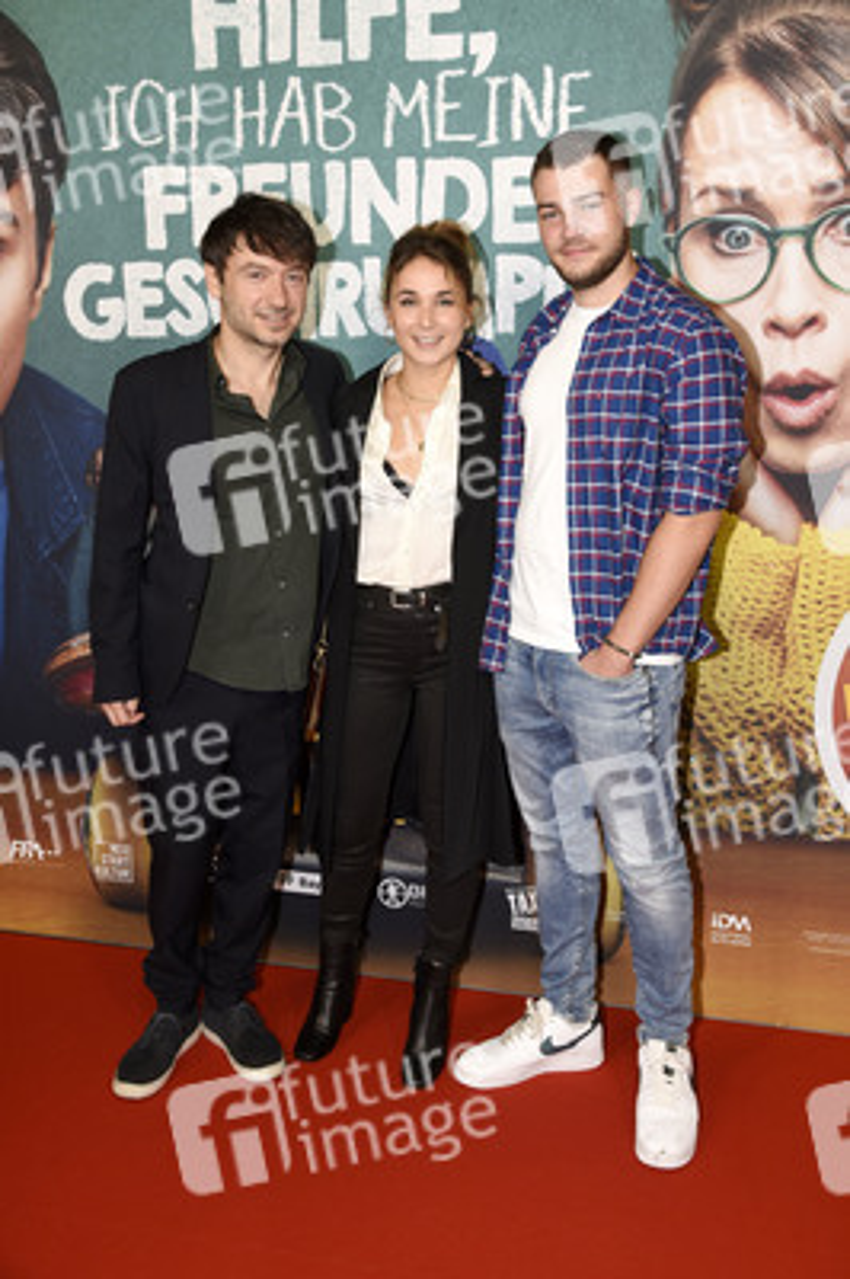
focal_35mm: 32
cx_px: 425
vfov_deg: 58.8
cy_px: 640
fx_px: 1135
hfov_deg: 41.0
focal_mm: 32
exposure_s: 1/125
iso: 640
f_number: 6.3
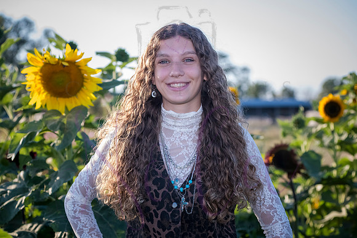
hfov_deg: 25.4
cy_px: 119
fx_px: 793
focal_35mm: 80
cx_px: 178
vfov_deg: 17.1
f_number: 5
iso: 1000
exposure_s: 1/1000
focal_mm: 80
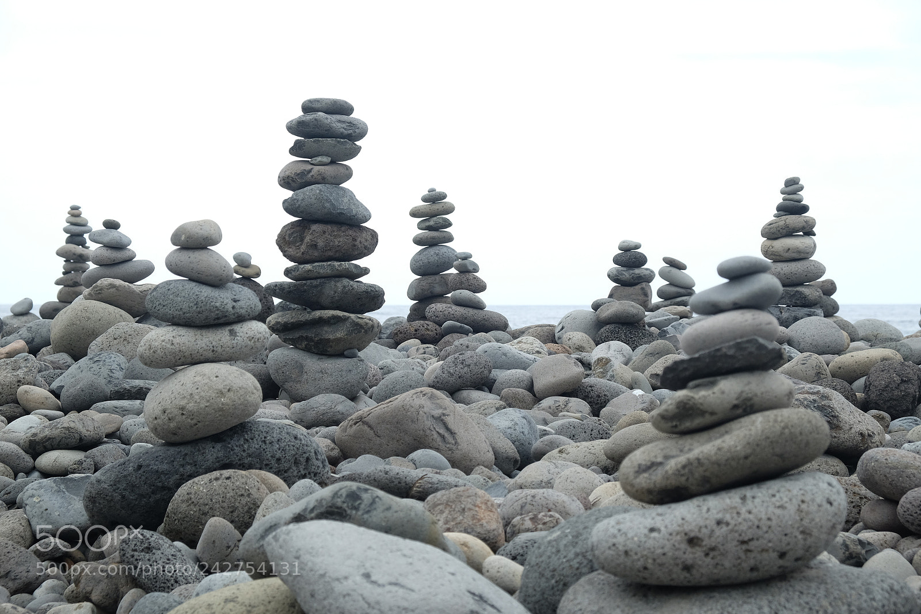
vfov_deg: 16.4
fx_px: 2123
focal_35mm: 83
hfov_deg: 24.5
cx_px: 460
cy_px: 307
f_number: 7.1
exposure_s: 1/170
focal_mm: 55
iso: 500
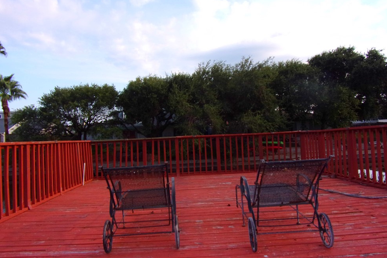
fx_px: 279
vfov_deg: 49.5
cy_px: 122
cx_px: 188
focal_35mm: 26
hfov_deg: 69.4
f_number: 3.3
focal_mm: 4.3
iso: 80
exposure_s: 1/400
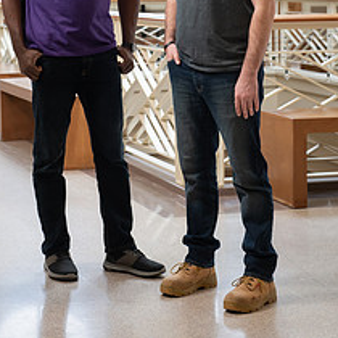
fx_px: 1248
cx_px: 105
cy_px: -23
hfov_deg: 15.4
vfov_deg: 15.1
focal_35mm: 113
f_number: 5
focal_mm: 62
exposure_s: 1/200
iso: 1600
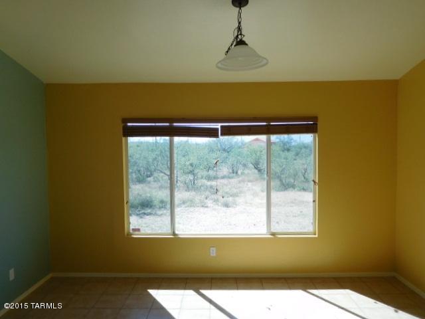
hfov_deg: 69.4
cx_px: 212
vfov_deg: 54.9
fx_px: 307
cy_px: 160
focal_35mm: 25
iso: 125
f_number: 3.4
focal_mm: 4.5
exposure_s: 1/400
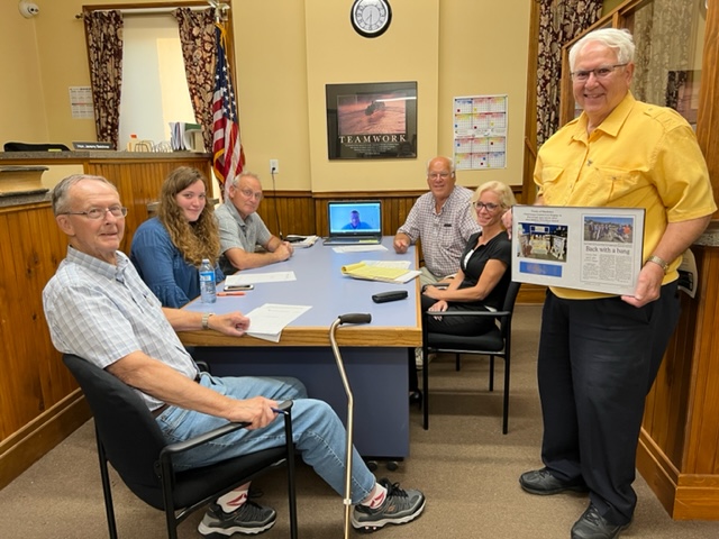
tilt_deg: -11.7
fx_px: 540
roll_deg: +0.6
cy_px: 270
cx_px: 360
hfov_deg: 67.3
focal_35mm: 26
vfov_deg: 53.1
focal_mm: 5.7
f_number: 1.5
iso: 100
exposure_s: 1/60
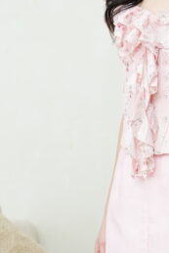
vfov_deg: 12.1
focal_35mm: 170
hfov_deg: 8.0
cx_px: 174
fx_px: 1195
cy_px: 71
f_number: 5
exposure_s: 1/160
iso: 1000
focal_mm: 70
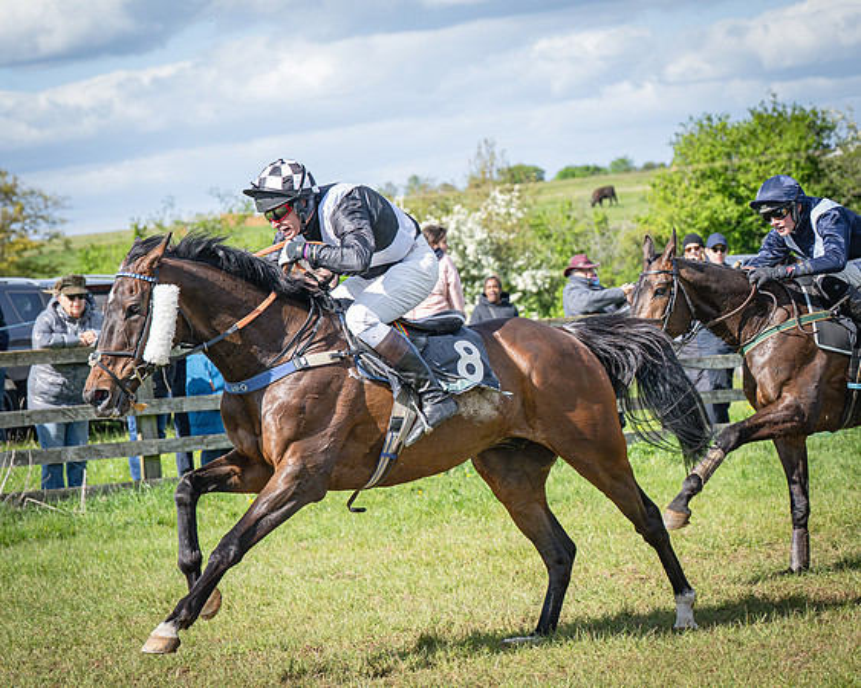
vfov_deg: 13.0
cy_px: 344
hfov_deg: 16.3
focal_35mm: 118
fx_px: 3014
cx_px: 393
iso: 400
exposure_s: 1/2000
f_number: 4
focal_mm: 70
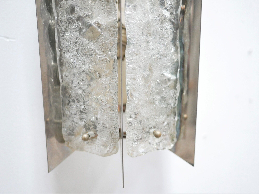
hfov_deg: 46.8
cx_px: 130
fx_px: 299
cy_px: 97
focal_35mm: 40
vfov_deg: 36.0
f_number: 1.7
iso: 1600
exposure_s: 1/60
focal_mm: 20
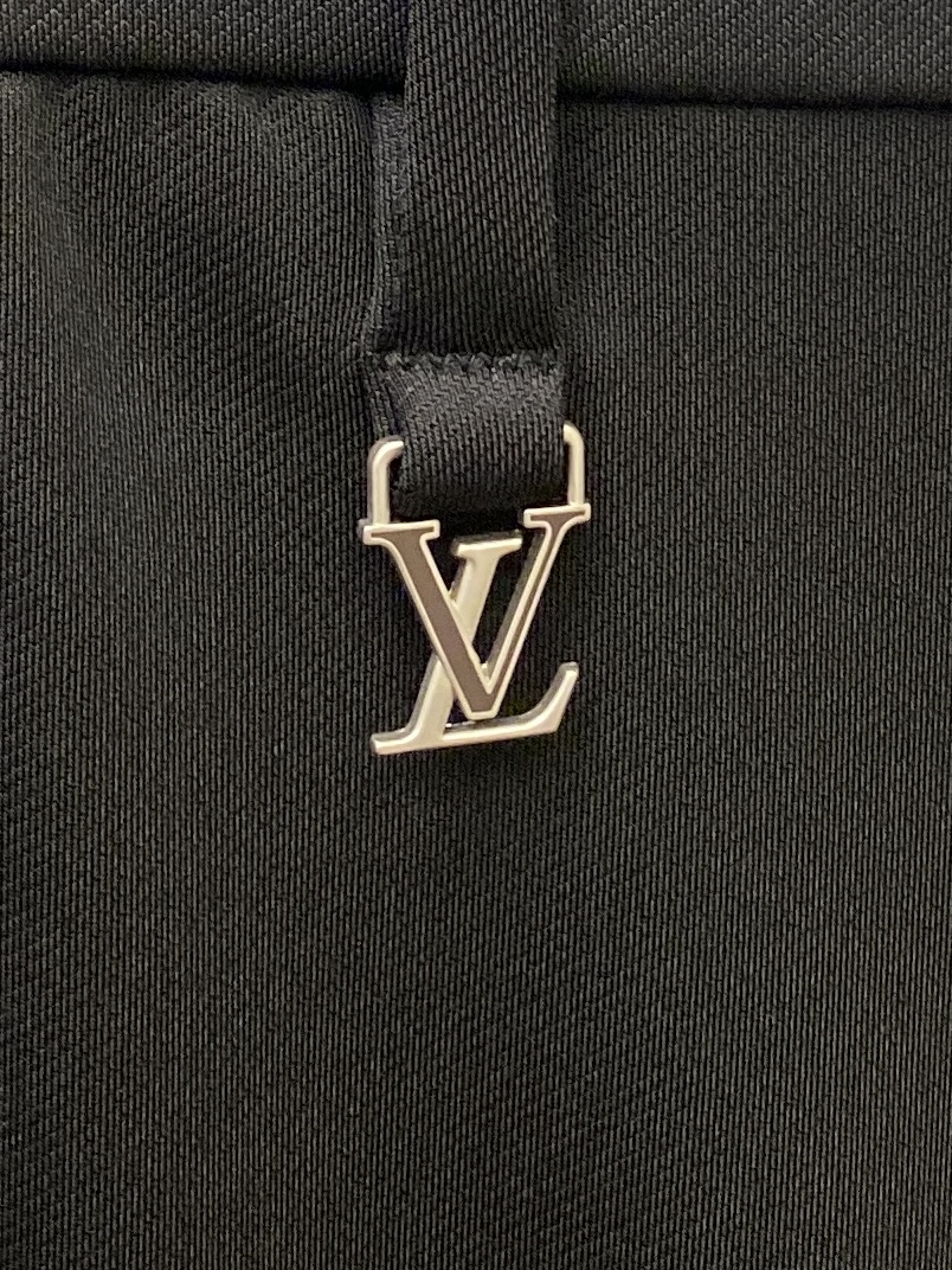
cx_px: 476
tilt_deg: -4.6
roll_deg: -1.1
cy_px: 635
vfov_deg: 67.3
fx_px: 953
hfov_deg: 53.1
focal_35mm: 26
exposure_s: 1/118
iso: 125
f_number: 1.8
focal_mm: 4.25
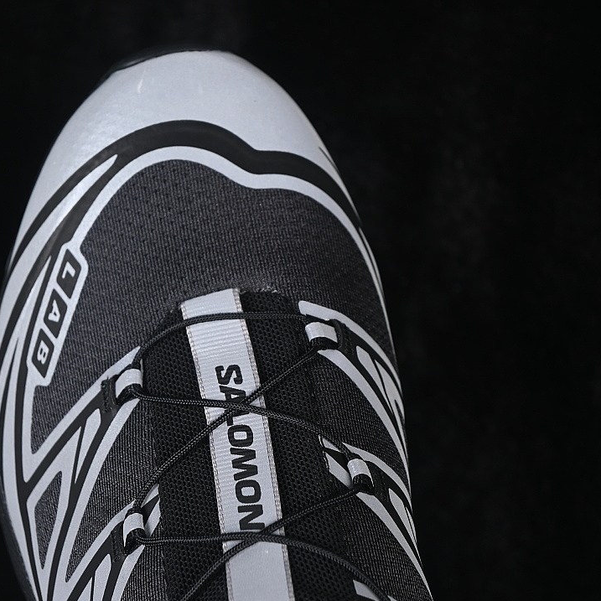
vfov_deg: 18.1
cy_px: 301
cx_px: 208
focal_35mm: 96
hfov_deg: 18.1
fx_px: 1886
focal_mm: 50
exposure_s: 1/60
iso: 160
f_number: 6.3
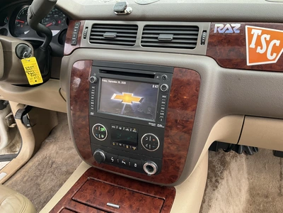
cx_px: 142
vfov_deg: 48.2
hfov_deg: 61.7
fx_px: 237
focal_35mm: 29
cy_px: 106
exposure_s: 1/103
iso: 64
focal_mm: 3
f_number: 1.8
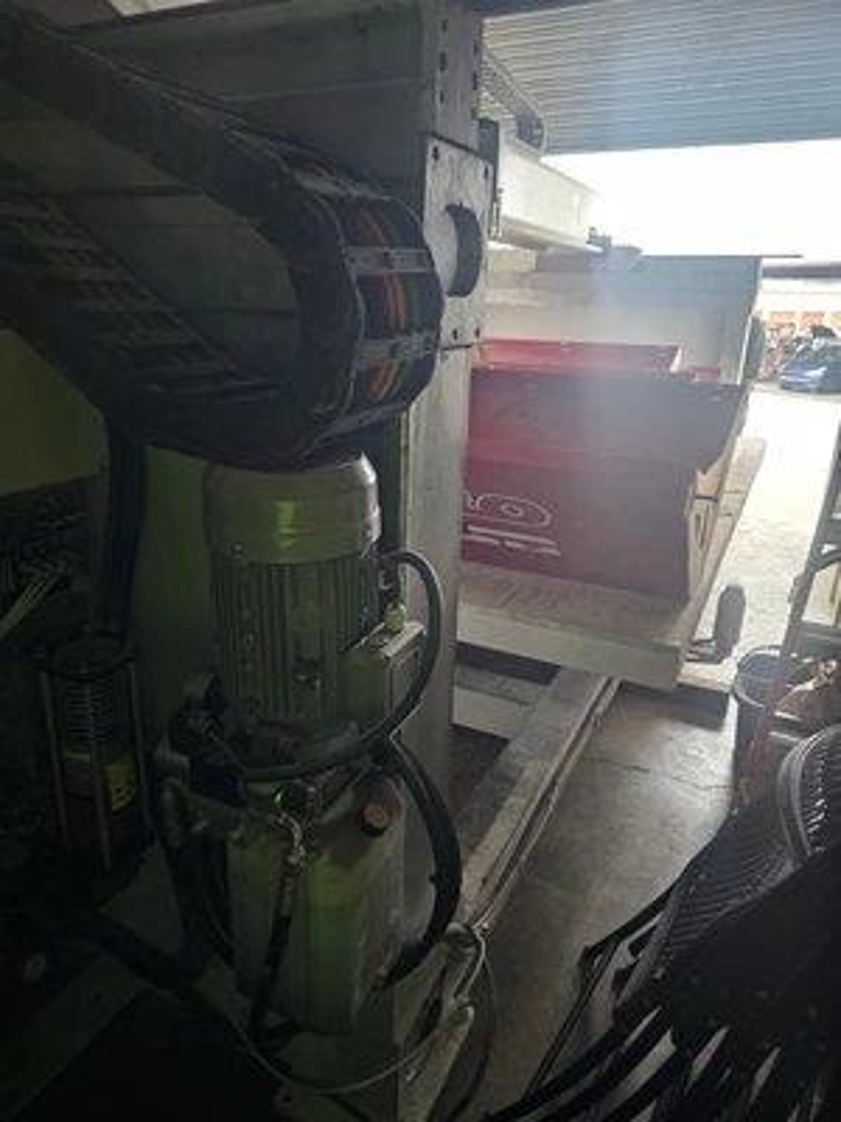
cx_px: 420
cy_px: 561
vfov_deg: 73.9
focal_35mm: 23
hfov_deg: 58.9
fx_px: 745
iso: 640
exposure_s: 1/24
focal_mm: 6.3
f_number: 1.7
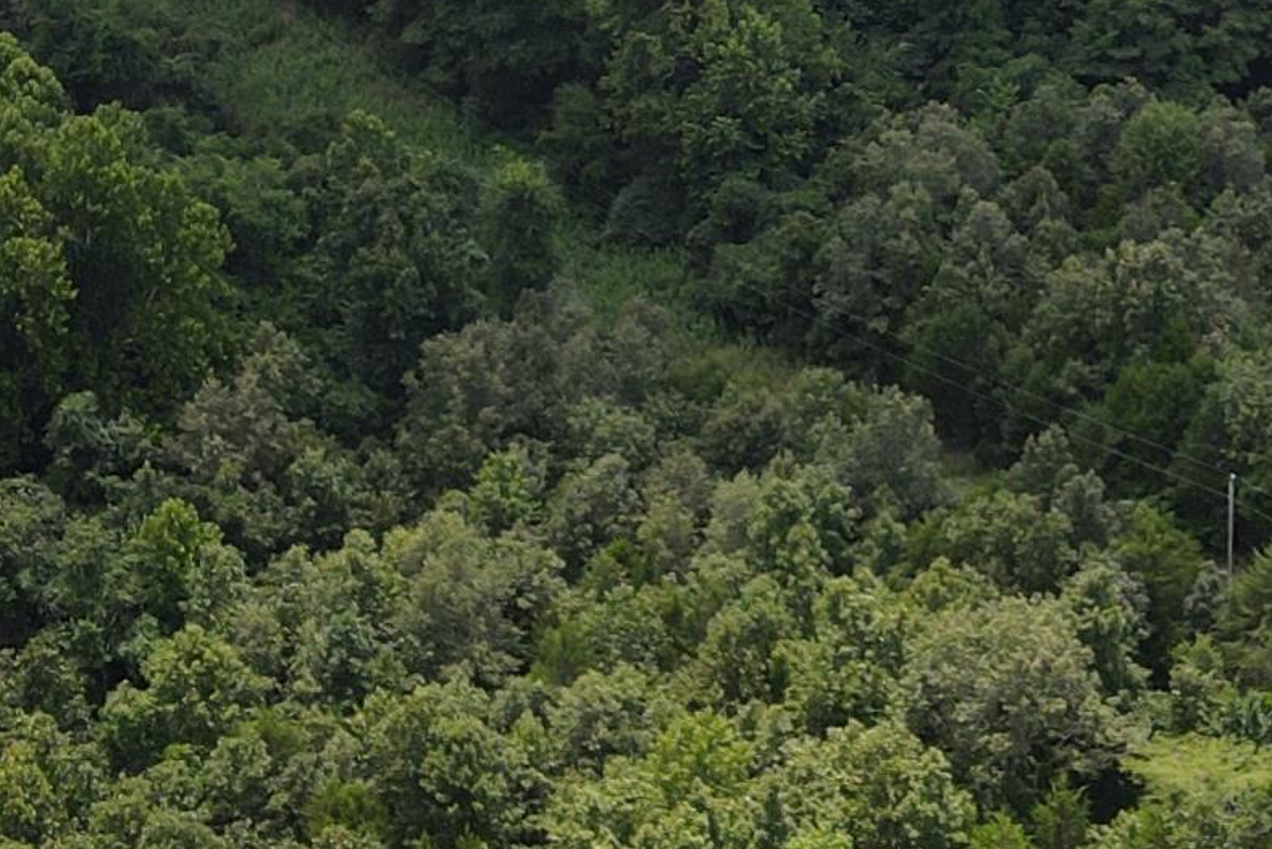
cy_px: -15
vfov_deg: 14.2
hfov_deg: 21.3
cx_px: 888
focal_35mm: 95
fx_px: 3358
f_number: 2.8
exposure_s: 1/350
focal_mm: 4.5
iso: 100
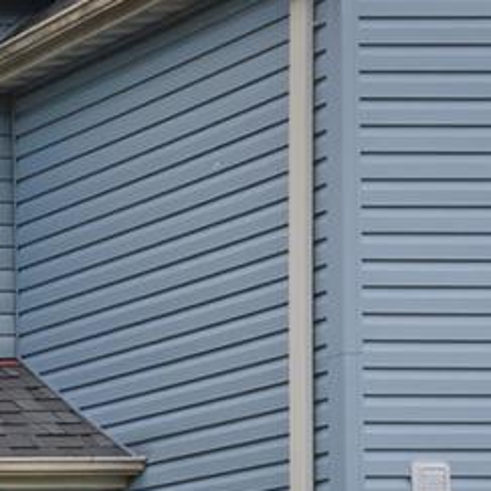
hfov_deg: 8.1
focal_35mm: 129
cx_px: -1471
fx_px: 2070
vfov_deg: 13.1
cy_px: 601
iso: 500
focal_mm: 18
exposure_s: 1/15
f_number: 7.1
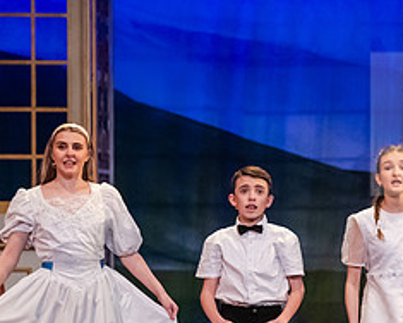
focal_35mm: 255
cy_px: 260
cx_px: 319
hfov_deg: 7.6
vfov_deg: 6.1
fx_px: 3041
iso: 4000
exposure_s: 1/320
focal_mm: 110
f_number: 3.2
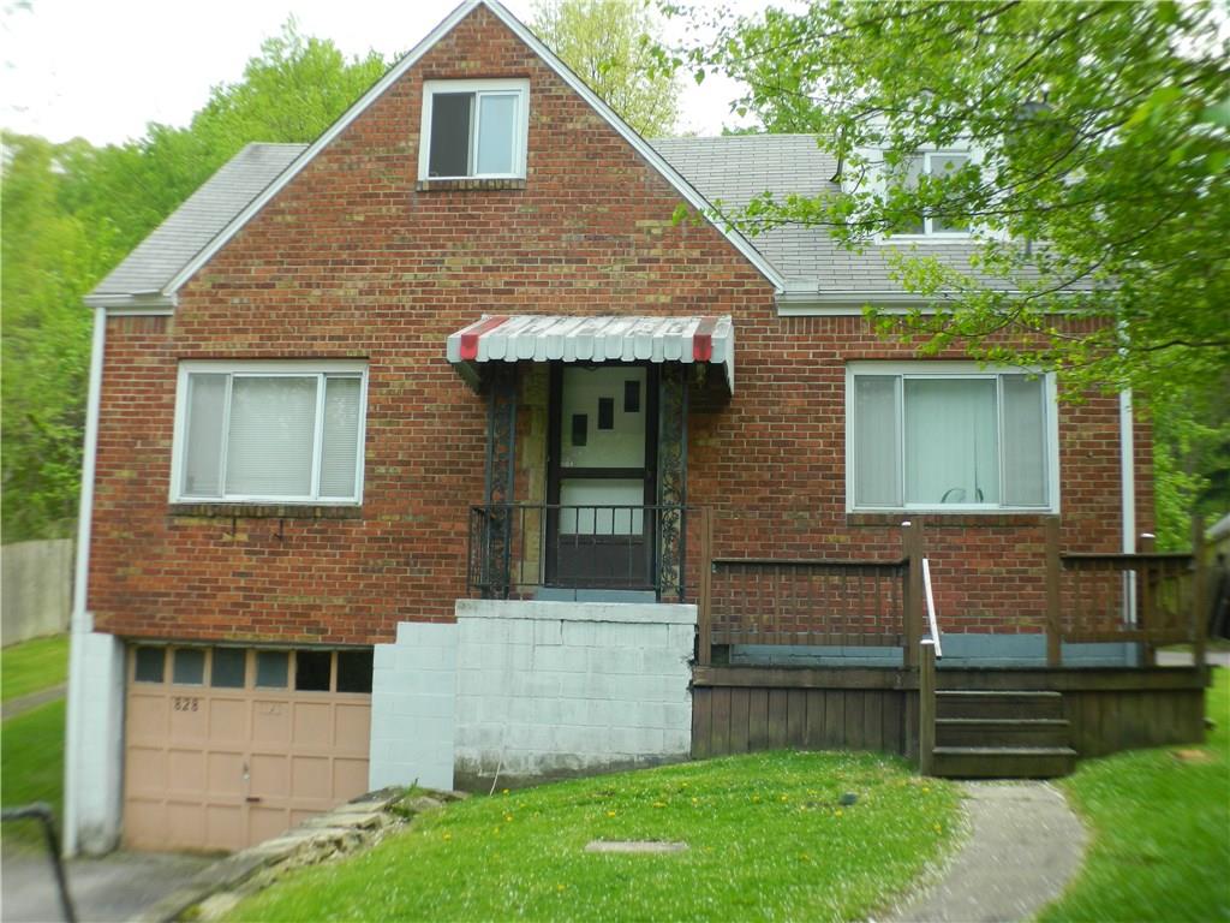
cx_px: 615
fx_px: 2025
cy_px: 462
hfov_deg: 33.8
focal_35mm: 57
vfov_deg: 25.7
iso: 80
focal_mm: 10.2
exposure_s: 1/160
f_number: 3.8
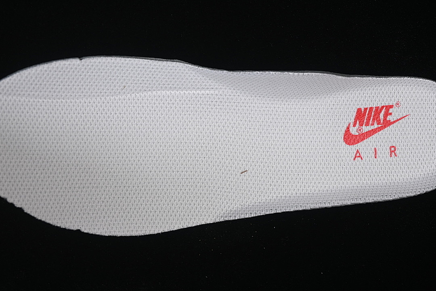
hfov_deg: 27.0
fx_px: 908
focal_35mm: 75
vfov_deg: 18.2
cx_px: 218
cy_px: 146
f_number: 7.1
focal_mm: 50
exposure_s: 1/80
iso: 160
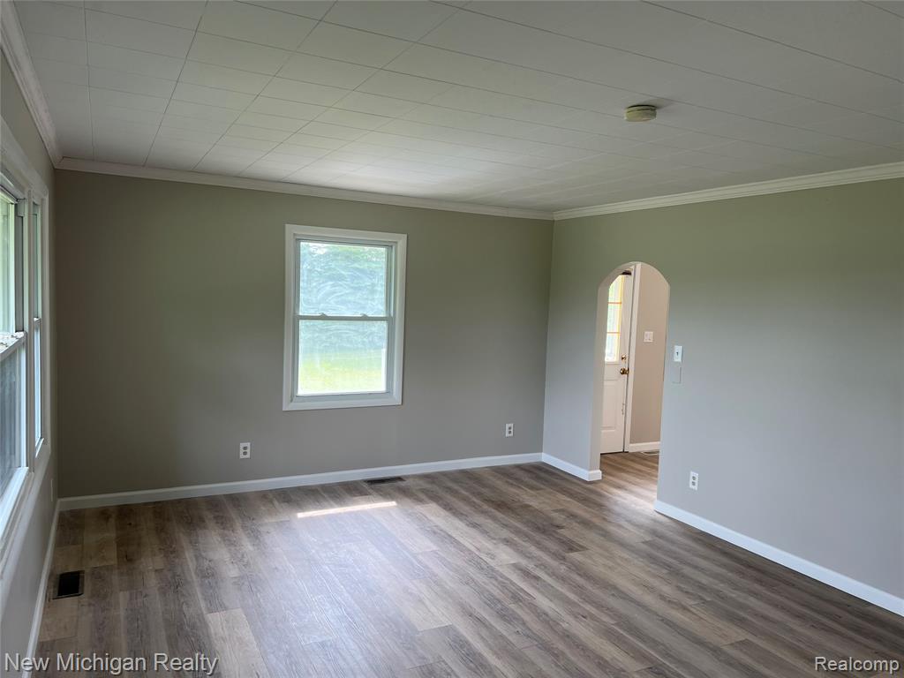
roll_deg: -2.6
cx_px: 452
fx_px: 679
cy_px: 339
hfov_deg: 67.3
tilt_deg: -4.7
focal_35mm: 26
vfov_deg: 53.1
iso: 50
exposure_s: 1/146
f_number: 1.5
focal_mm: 5.7
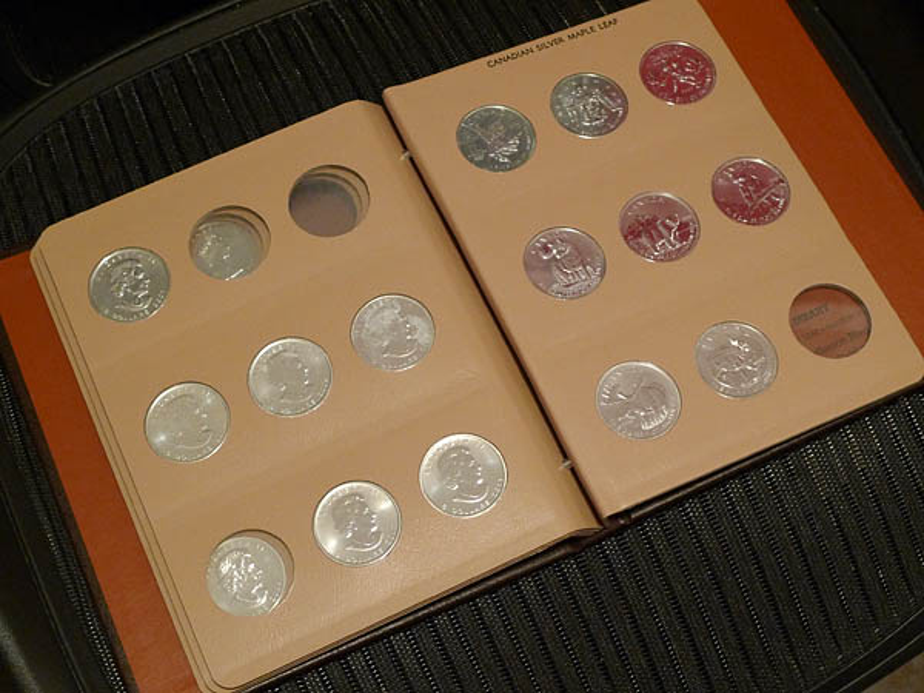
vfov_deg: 24.4
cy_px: 346
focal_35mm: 60
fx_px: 1602
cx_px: 462
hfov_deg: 32.2
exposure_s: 1/13
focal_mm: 12.8
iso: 400
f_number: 2.8
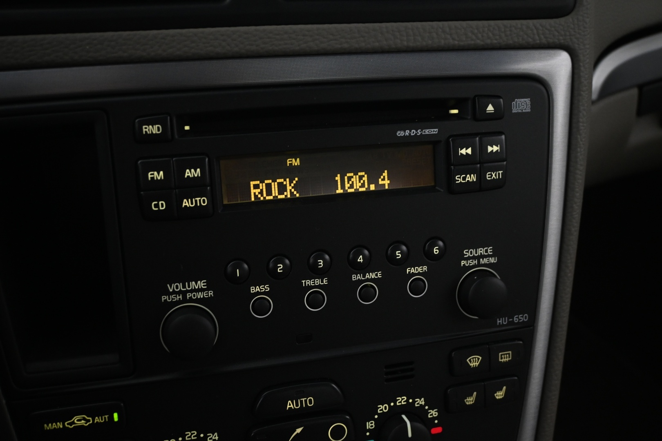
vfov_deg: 35.5
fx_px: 690
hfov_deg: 51.3
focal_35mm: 38
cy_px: 220
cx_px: 331
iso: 1600
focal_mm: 25
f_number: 4.2
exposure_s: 1/13
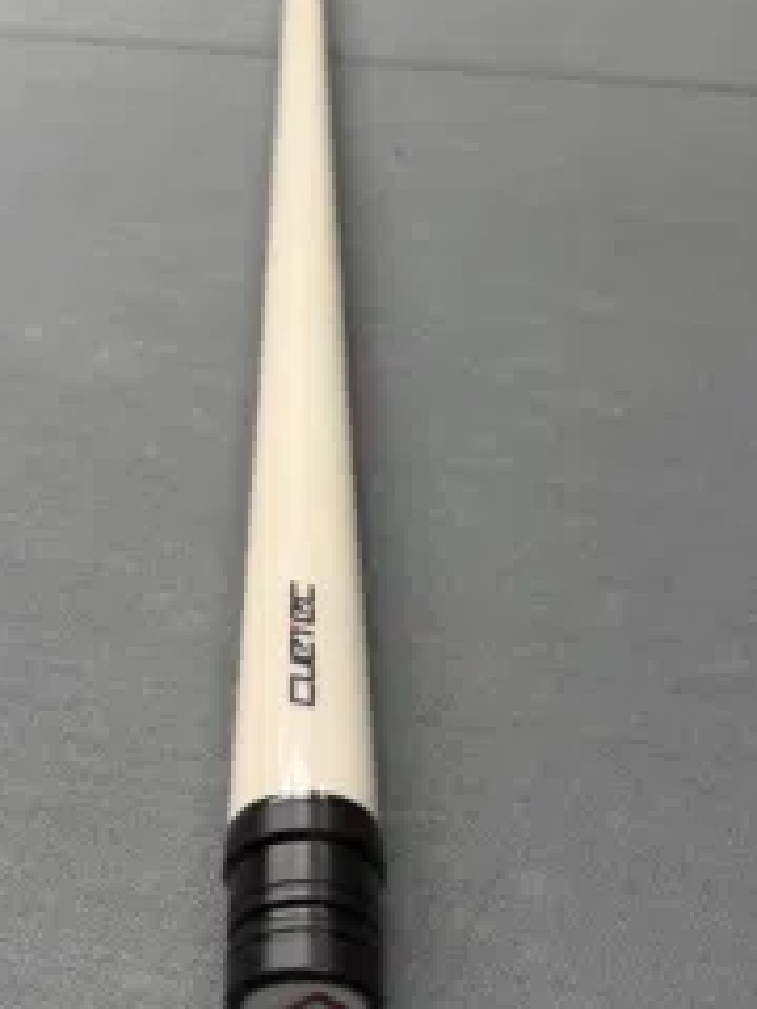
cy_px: 441
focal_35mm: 40
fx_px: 1166
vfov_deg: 46.7
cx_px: 303
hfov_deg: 35.8
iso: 125
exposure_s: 1/100
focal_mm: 6.76
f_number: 1.78
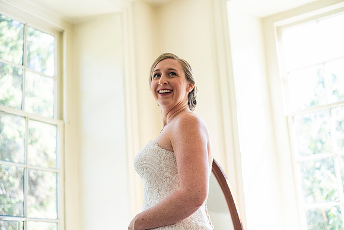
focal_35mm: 50
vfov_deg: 27.0
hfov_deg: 39.6
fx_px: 478
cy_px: 115
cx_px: 172
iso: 640
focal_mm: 50
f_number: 2.2
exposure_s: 1/800
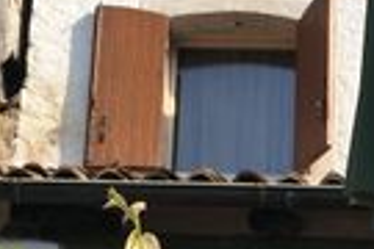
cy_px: 321
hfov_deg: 15.0
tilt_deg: +21.0
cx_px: 402
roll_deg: +0.1
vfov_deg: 10.0
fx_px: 1392
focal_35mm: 134
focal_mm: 4.15
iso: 25
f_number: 2.2
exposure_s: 1/1083
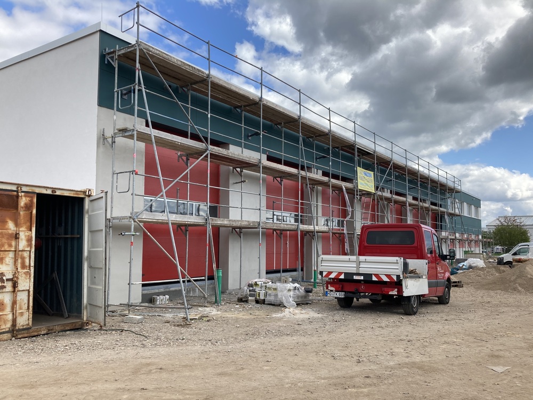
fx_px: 431
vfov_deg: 49.7
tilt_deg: +5.8
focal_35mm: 28
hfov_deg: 63.4
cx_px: 266
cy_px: 200
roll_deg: -0.8
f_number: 1.8
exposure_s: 1/941
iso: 20
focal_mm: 3.99
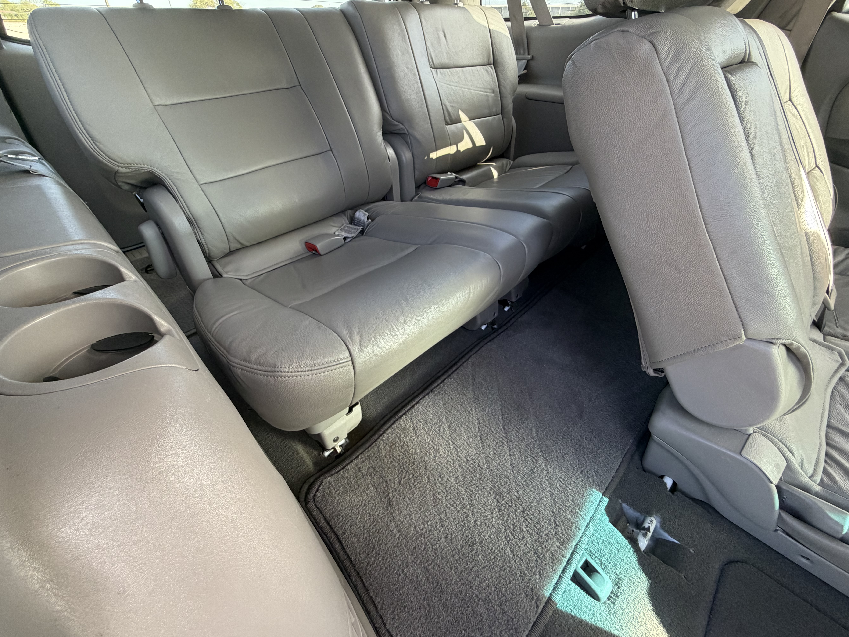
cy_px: 300
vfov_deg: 81.7
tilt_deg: -37.6
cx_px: 408
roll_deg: +0.4
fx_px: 368
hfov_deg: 98.1
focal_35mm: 15
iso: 250
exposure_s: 1/121
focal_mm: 2.22
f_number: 2.2
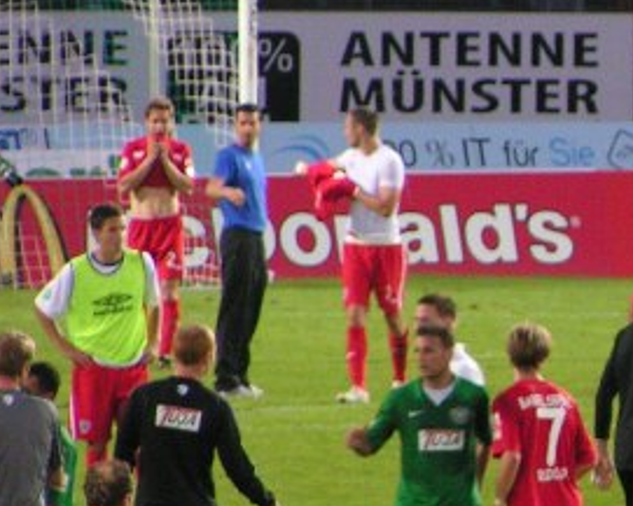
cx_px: 813
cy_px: 287
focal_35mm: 816
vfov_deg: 1.9
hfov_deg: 2.4
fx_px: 15293
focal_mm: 43.3
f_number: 3.5
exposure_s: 1/100
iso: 200
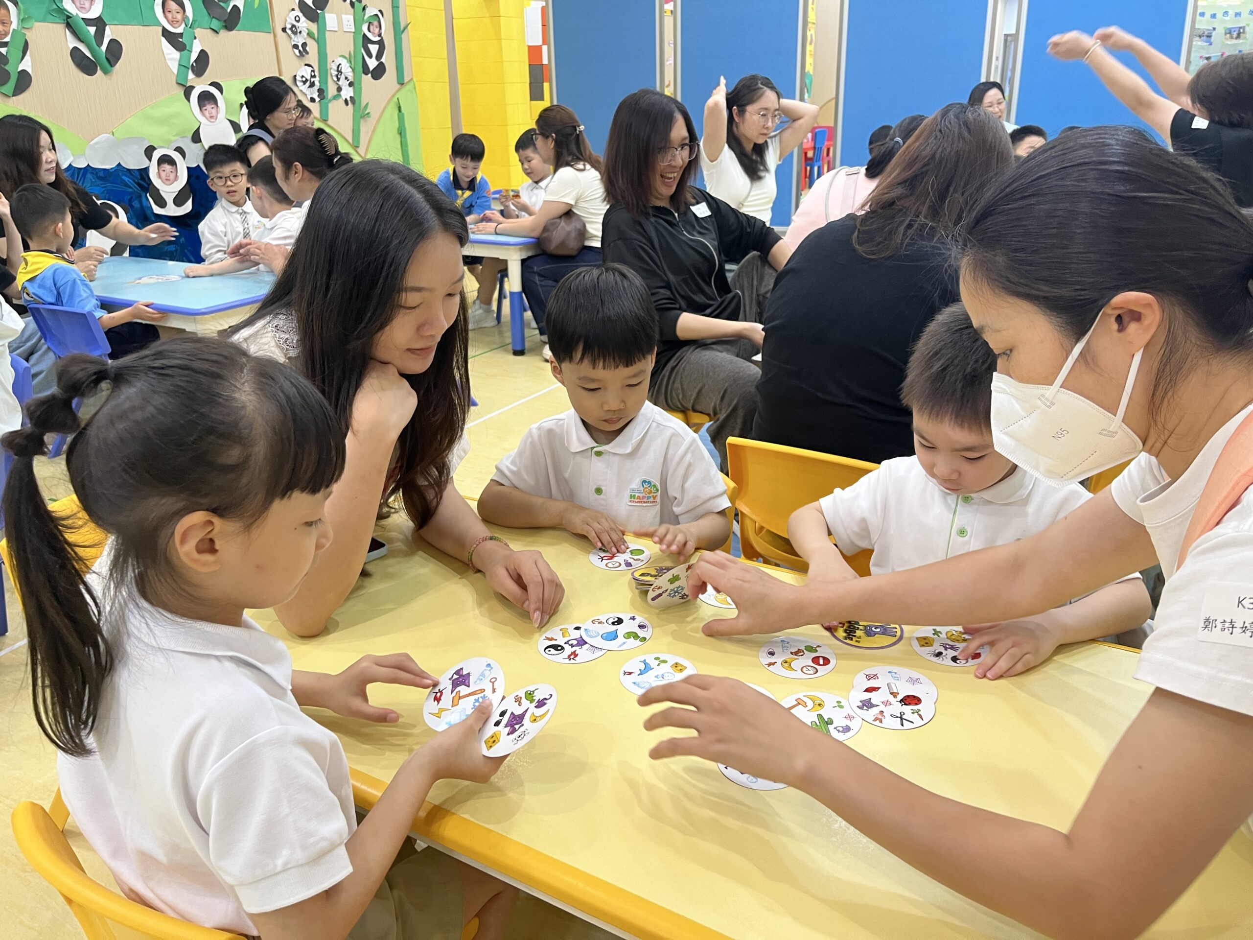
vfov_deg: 53.1
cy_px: 470
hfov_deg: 67.3
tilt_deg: -21.9
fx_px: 941
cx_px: 626
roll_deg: +0.8
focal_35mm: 26
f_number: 1.6
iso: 100
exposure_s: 1/50
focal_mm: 5.1
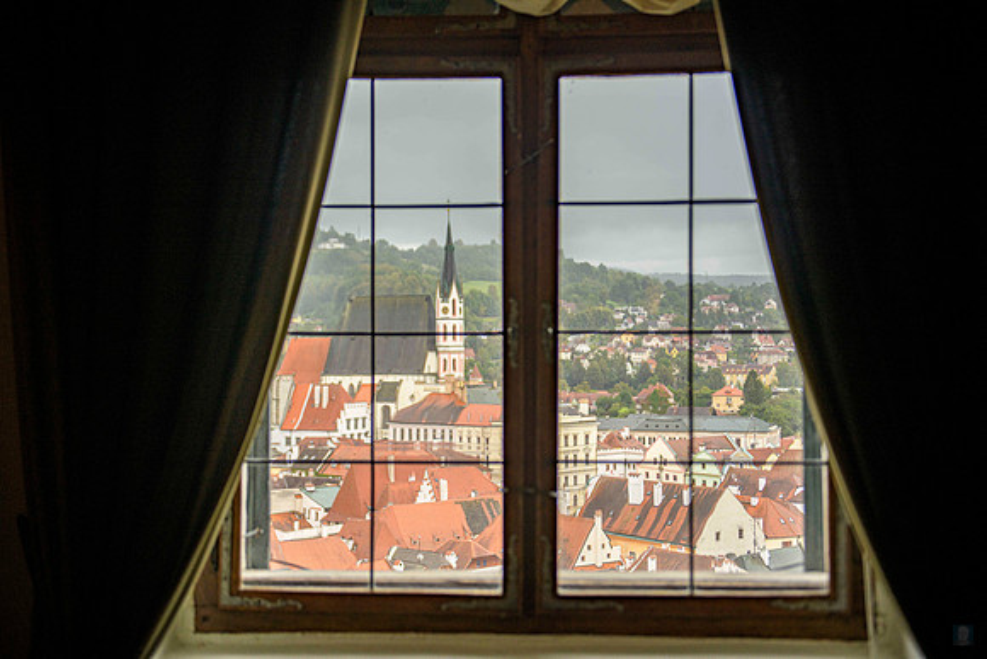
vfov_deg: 28.1
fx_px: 1316
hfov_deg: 41.1
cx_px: 494
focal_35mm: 48
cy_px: 330
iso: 110
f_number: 2.8
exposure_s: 1/100
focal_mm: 48
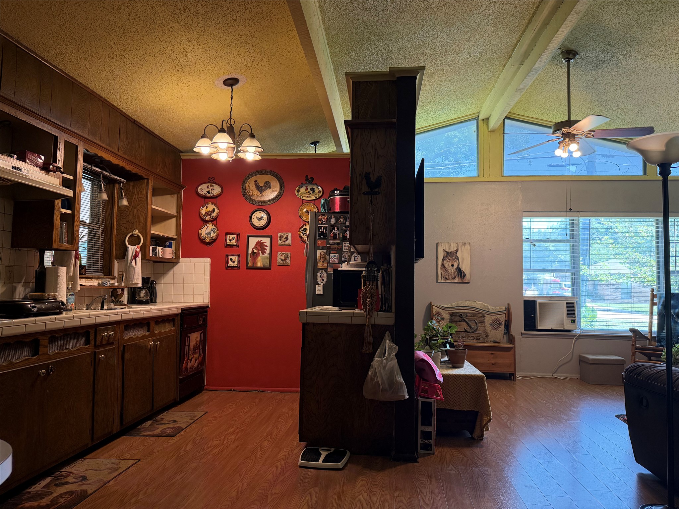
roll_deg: -0.9
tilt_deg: +3.8
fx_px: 471
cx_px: 340
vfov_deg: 56.8
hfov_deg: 71.6
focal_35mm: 24
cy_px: 254
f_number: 1.78
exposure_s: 1/120
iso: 320
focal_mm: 6.76
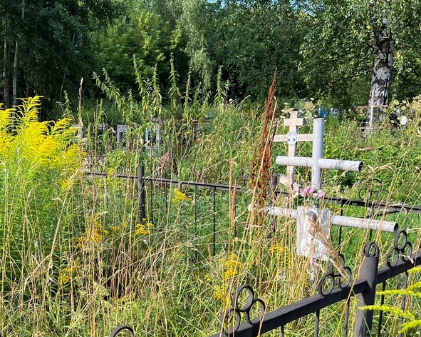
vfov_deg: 33.3
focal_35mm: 44
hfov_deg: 40.8
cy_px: 262
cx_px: 102
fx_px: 548
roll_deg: +2.6
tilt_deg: -10.5
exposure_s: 1/827
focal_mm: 5.7
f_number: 1.5
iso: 50
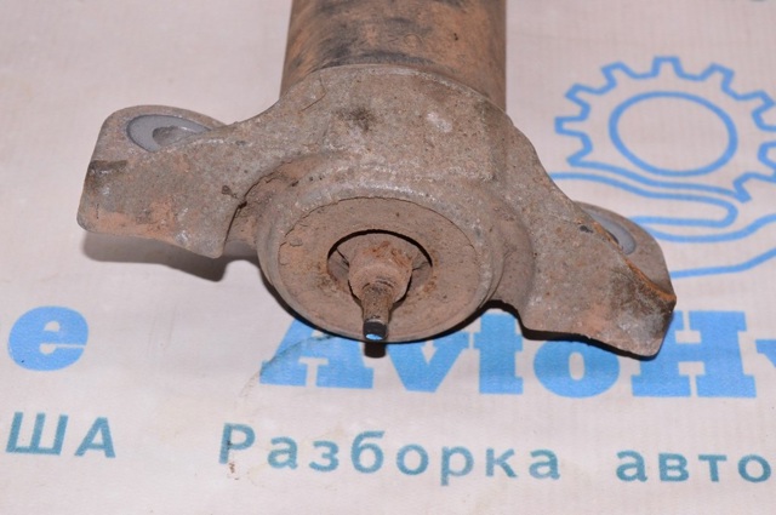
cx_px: 388
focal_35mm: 82
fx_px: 1776
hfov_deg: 24.6
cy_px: 258
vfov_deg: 16.5
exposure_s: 1/200
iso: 1600
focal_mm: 55
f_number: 8
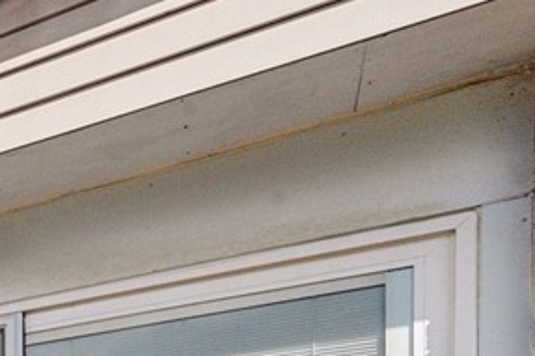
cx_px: -473
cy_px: 585
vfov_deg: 20.4
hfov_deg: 21.0
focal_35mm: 53
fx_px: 787
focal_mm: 14
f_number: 11
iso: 100
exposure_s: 1/2000
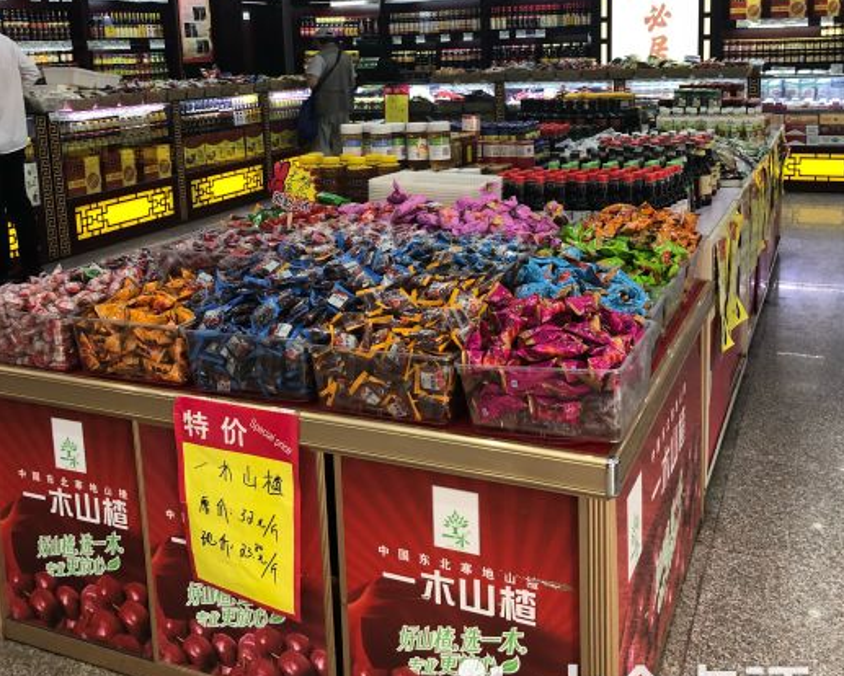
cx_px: 424
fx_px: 925
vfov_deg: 39.5
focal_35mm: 37
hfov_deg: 49.1
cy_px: 211
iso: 40
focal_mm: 4
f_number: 1.8
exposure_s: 1/17
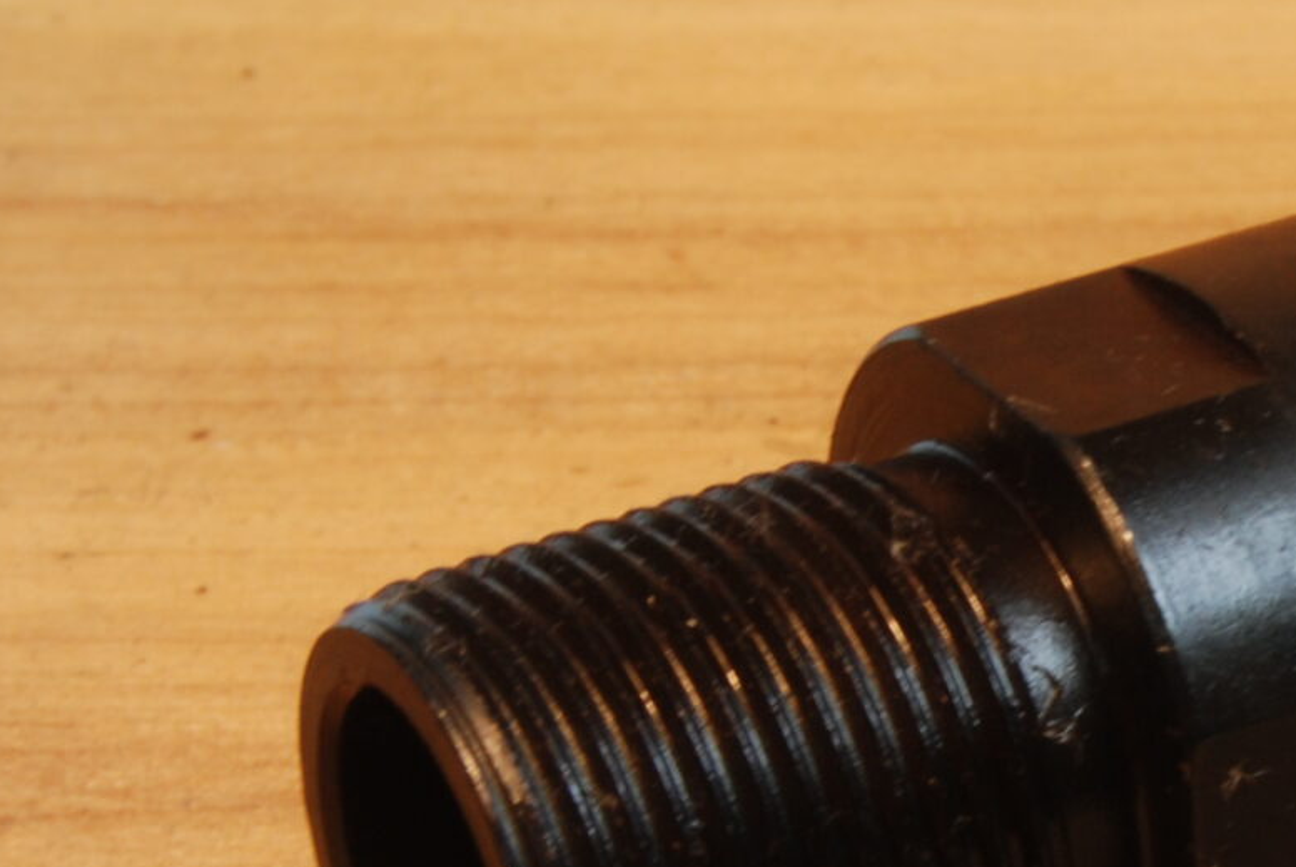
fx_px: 7135
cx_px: 1508
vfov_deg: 6.9
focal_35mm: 198
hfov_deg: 10.2
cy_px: 693
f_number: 20
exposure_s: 1/8
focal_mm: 40
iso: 200
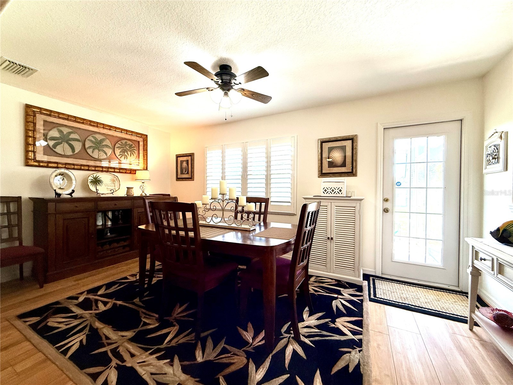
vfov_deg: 85.7
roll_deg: -0.4
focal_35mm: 14
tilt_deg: -0.4
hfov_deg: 102.1
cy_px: 192
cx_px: 256
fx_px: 207
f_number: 2.2
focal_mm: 2.22
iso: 125
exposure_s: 1/120
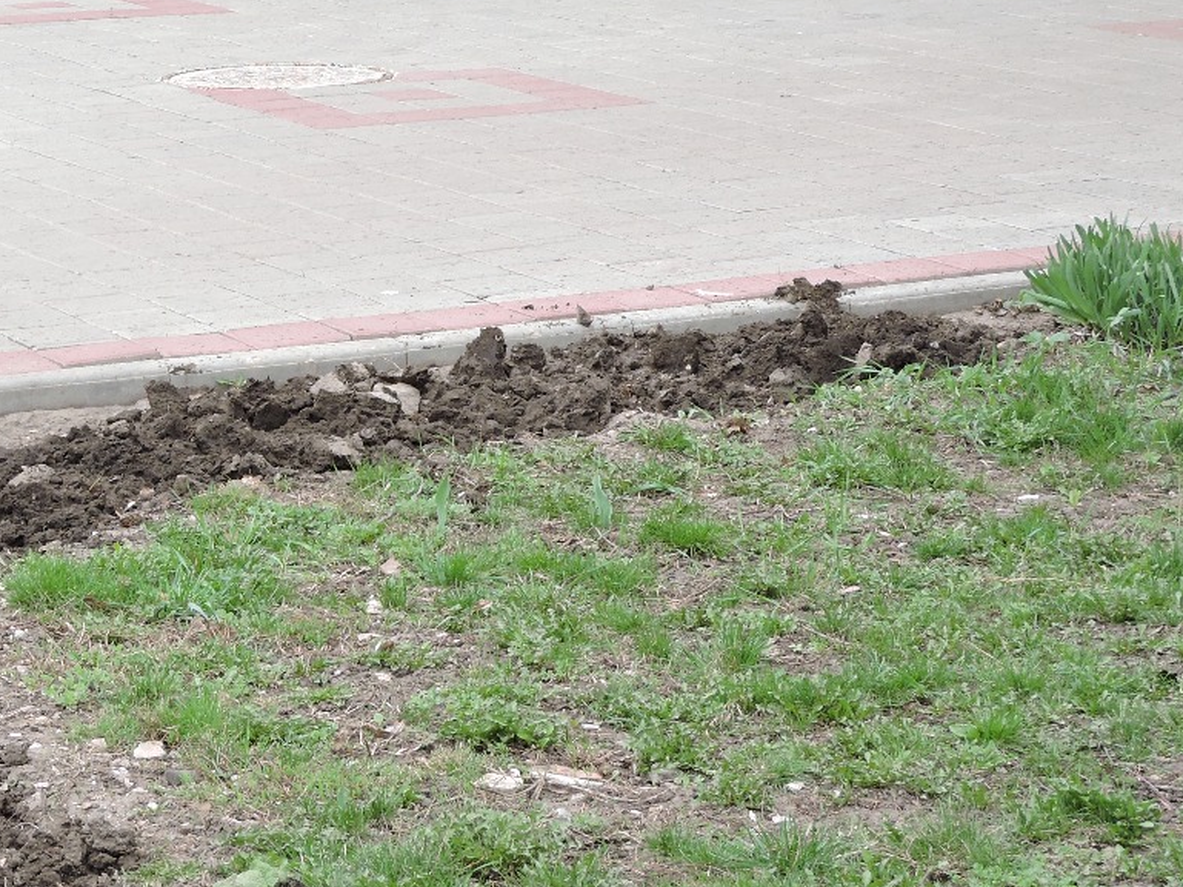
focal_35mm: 131
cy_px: 226
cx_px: 214
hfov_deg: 14.9
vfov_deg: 11.3
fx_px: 4478
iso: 100
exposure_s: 1/50
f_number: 4.5
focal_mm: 12.5
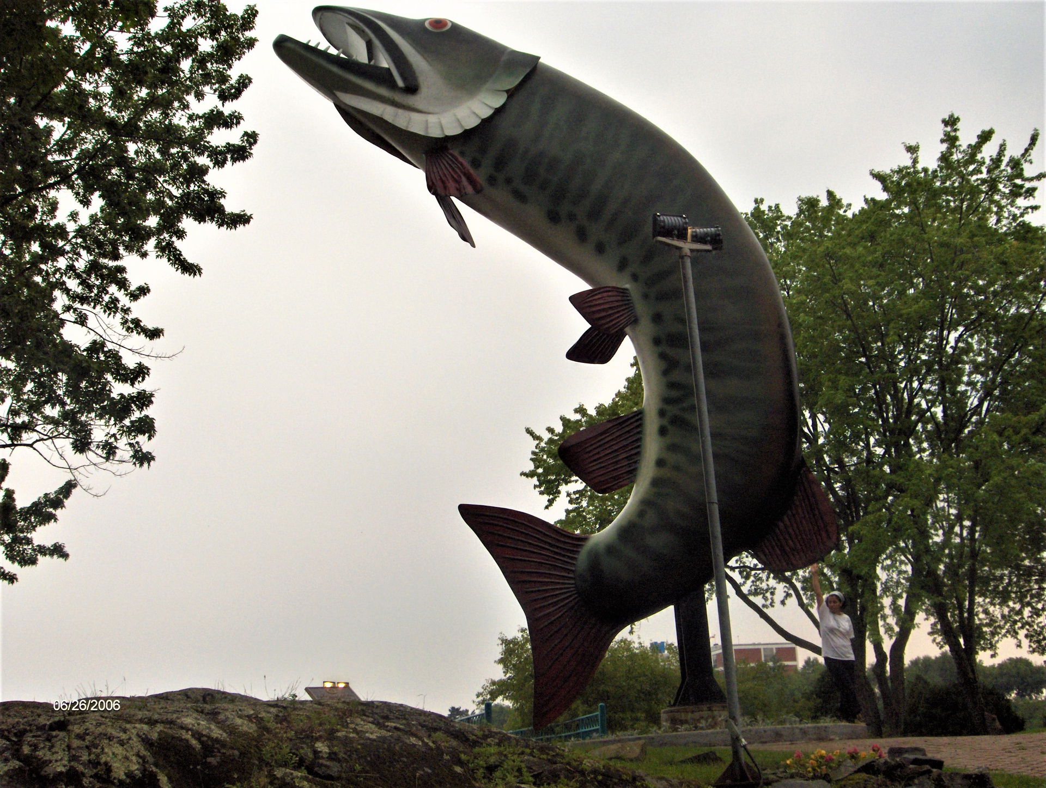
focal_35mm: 39
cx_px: 523
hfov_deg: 47.8
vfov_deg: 36.9
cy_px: 394
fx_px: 1180
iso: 100
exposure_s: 1/606
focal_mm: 8
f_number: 4.8
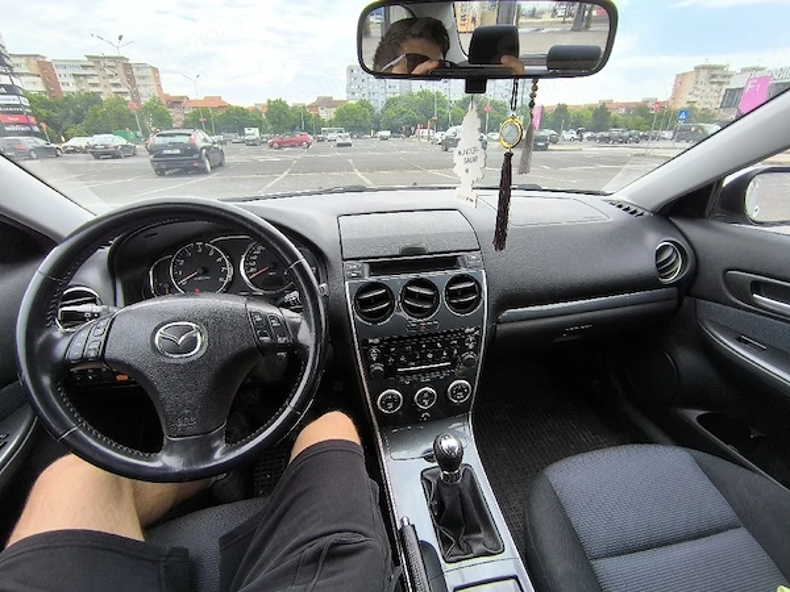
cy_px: 296
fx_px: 365
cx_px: 395
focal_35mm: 16
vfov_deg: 78.1
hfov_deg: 94.5
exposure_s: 1/357
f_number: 2.2
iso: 50
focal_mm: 1.65
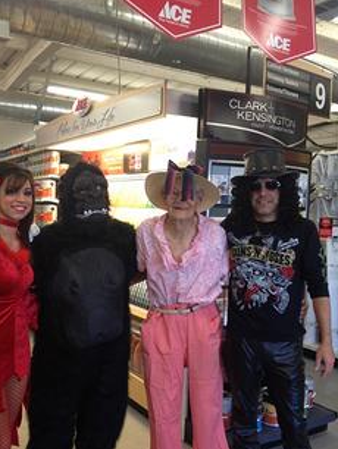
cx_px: 157
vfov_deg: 46.7
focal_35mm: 40
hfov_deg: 36.0
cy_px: 247
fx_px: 520
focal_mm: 4.28
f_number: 2.4
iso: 64
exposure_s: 1/30
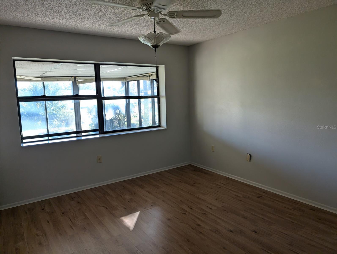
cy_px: 127
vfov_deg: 56.9
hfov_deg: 71.5
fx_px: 234
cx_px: 168
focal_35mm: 24
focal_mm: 6.9
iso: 291
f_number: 1.68
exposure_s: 1/143
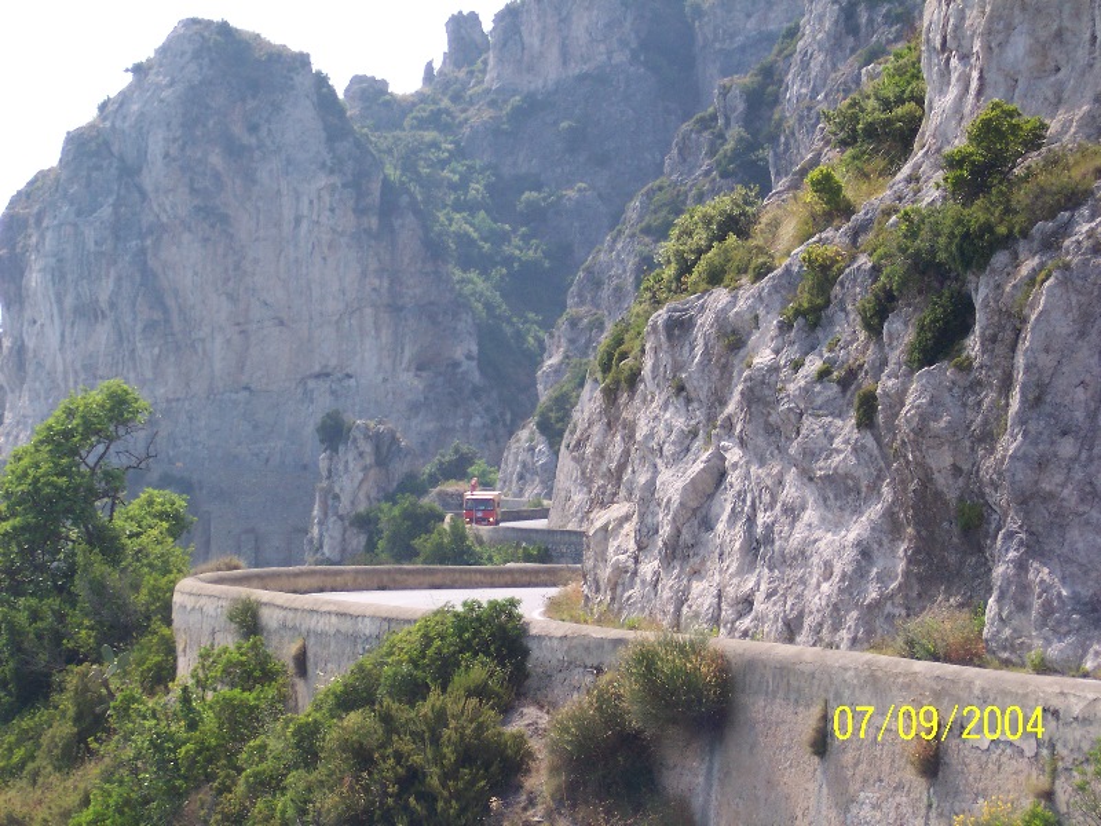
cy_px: 413
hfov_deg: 17.3
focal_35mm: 114
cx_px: 550
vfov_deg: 13.0
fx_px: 3626
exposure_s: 1/500
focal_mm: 24
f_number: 4.8
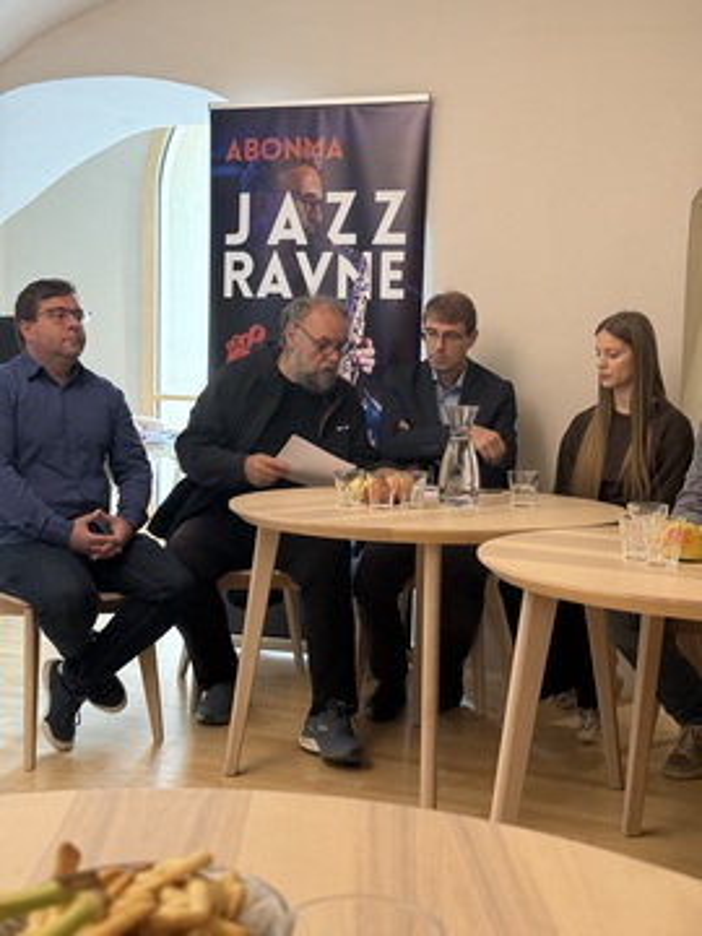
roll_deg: -1.7
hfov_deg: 30.3
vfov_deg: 39.7
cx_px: 351
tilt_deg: -4.4
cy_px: 468
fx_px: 1298
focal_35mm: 48
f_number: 1.78
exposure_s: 1/50
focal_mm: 6.76
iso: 250
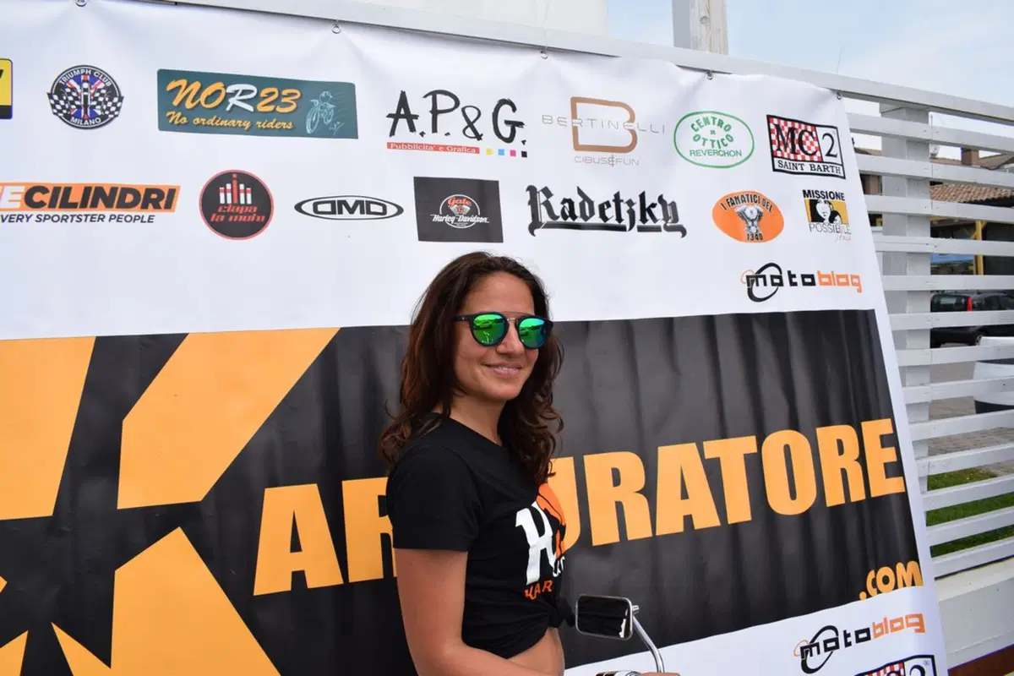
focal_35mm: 27
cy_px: 338
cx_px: 507
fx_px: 760
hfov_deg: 67.4
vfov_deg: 47.9
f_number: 10
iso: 200
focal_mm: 18
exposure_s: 1/400
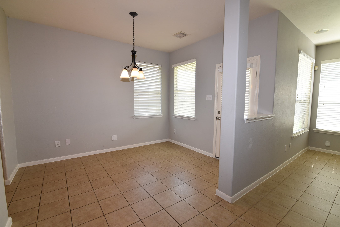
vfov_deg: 73.8
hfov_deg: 96.7
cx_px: 170
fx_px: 151
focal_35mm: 16
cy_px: 114
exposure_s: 1/125
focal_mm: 16
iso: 720
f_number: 5.6
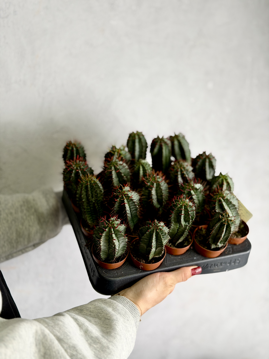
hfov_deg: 30.3
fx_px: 497
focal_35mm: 48
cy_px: 180
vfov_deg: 39.7
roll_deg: +0.5
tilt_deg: -12.6
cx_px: 134
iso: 64
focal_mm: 6.76
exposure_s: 1/285
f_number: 1.78
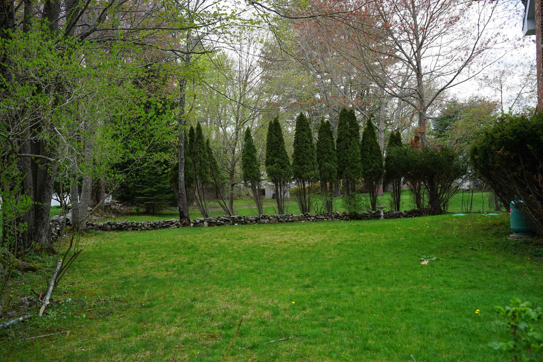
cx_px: 272
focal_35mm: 35
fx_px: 528
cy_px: 181
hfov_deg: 54.4
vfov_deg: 37.9
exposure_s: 1/80
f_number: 7.1
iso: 100
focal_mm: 35
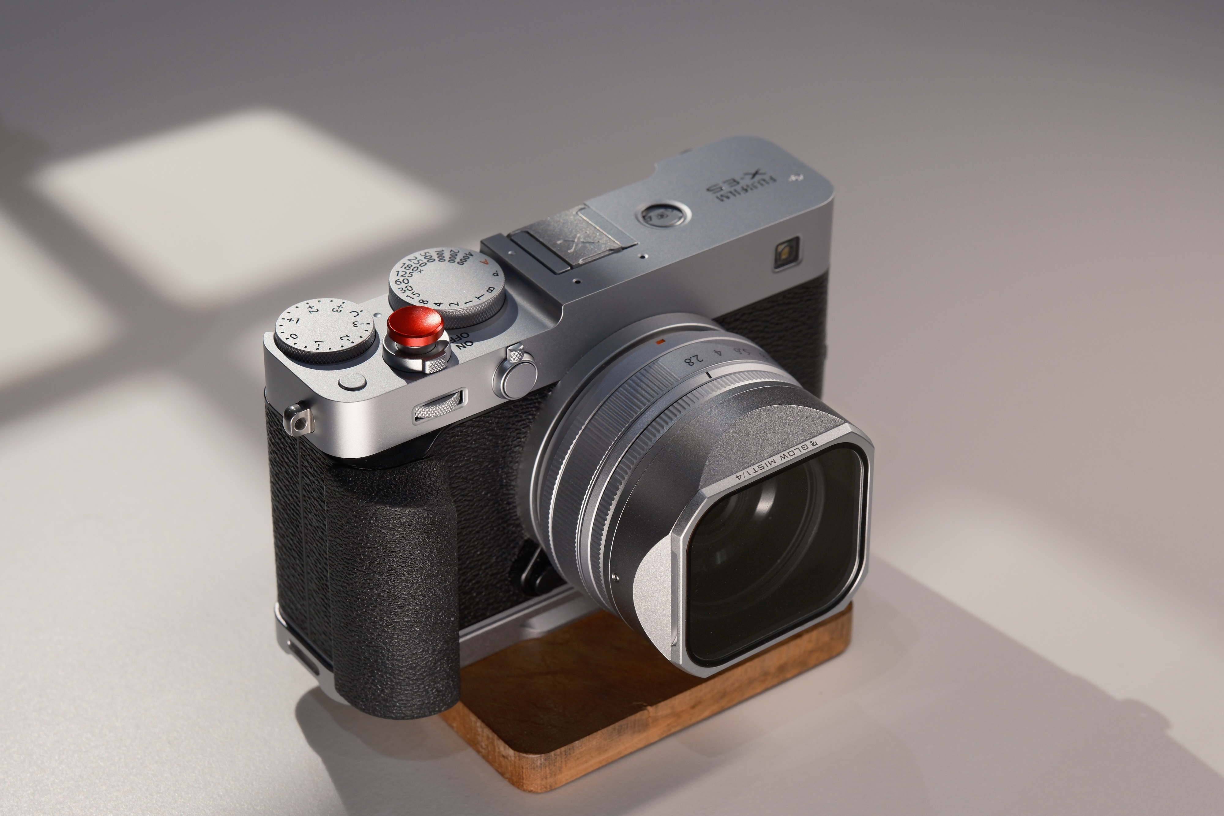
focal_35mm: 84
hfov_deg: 24.2
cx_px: 612
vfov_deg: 16.3
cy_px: 408
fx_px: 2856
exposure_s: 1/80
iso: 640
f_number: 5.6
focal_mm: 56
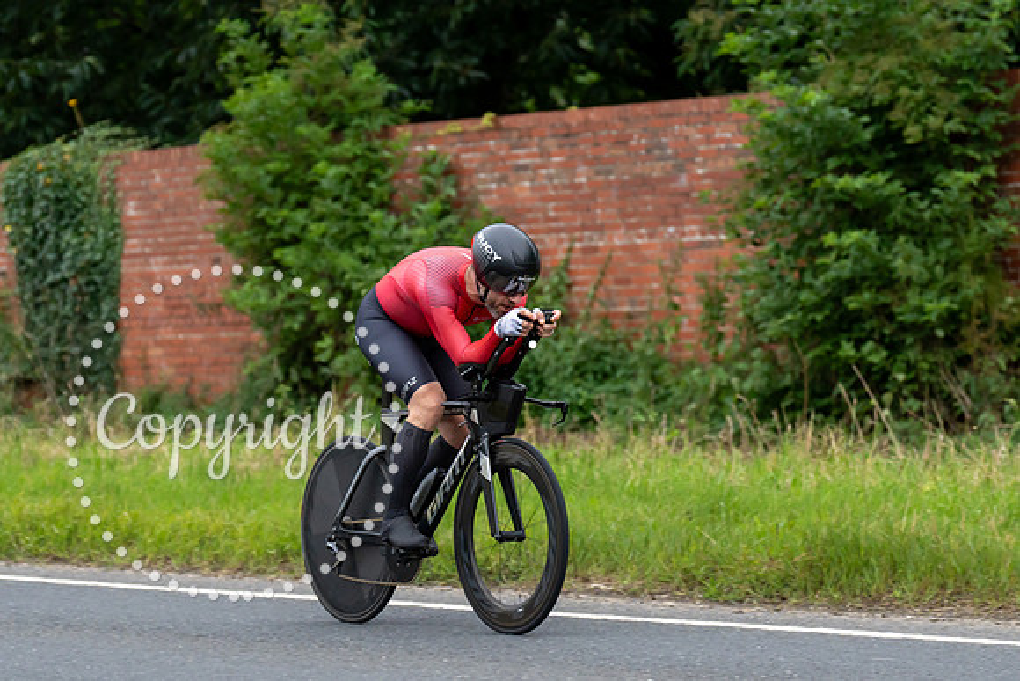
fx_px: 4621
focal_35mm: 163
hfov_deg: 12.6
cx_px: 472
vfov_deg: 8.4
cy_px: 344
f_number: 2.8
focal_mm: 105
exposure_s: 1/800
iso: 800
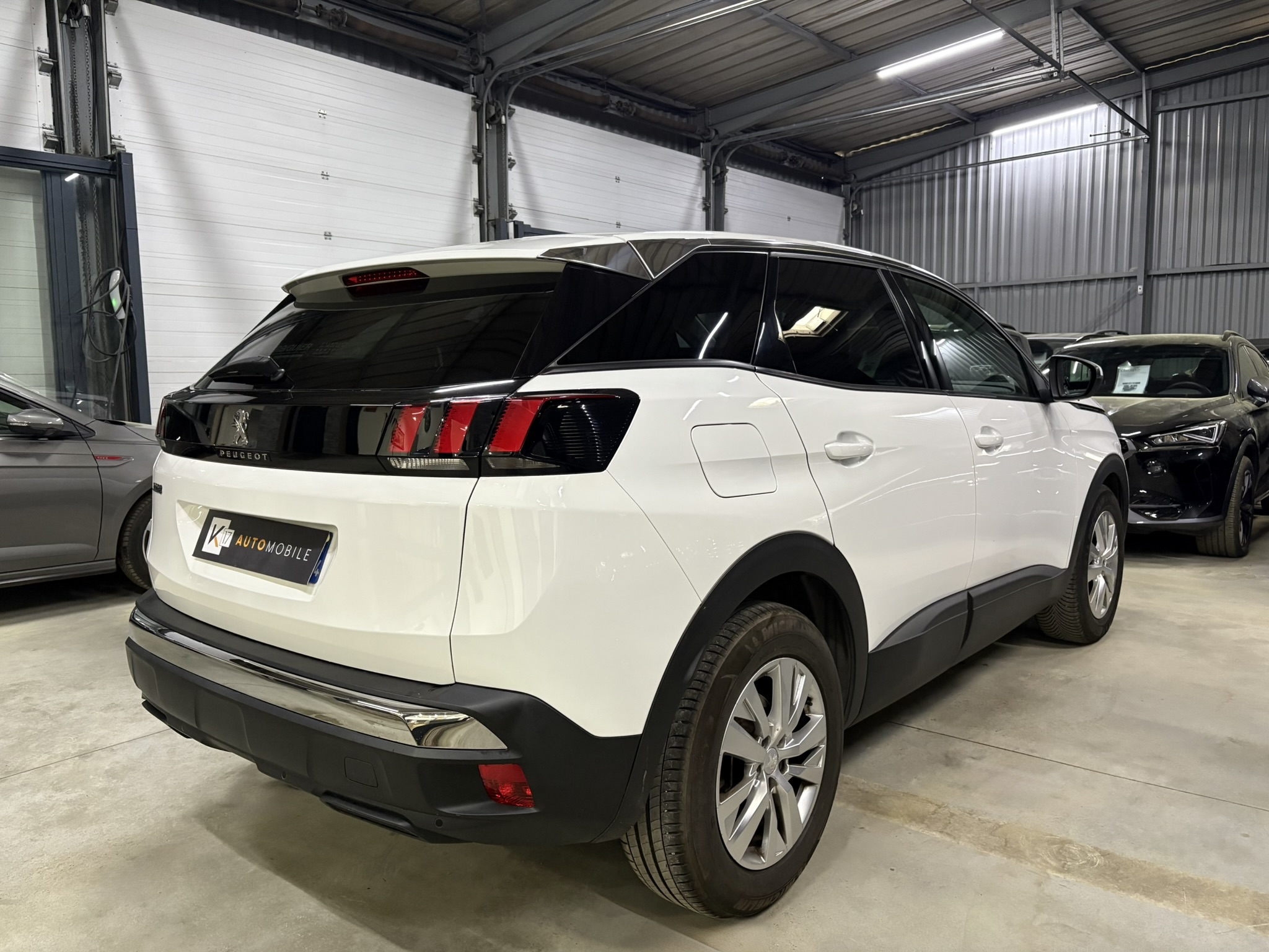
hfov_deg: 67.3
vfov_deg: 53.1
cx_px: 634
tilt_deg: -5.5
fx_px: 953
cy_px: 476
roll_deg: +1.0
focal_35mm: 26
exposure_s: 1/50
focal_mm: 5.96
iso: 320
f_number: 1.6
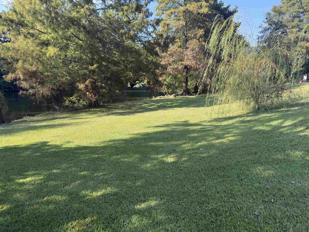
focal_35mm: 24
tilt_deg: -10.2
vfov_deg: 56.8
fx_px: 214
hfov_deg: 71.6
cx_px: 154
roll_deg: -1.3
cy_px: 116
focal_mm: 6.76
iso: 80
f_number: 1.78
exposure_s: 1/955
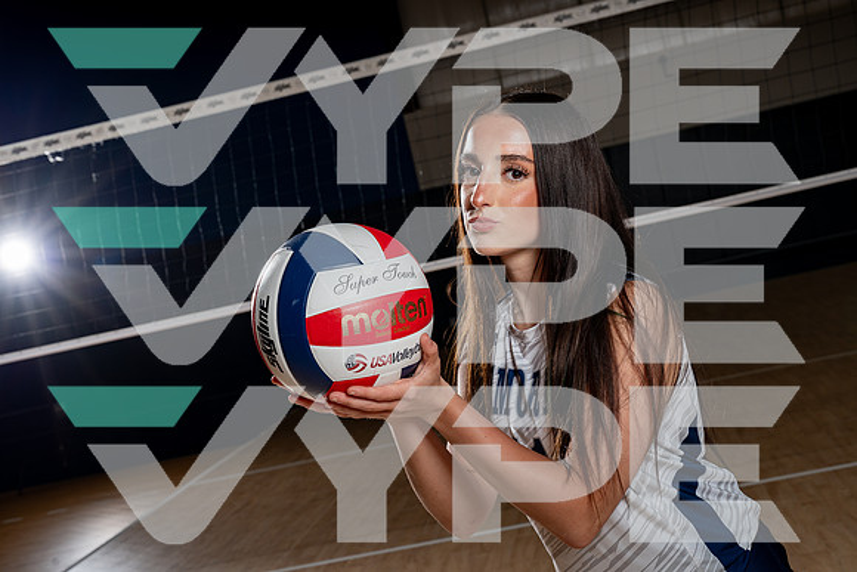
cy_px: 286
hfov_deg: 38.9
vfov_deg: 26.5
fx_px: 1214
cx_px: 428
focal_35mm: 51
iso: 100
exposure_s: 1/250
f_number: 8
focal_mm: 51
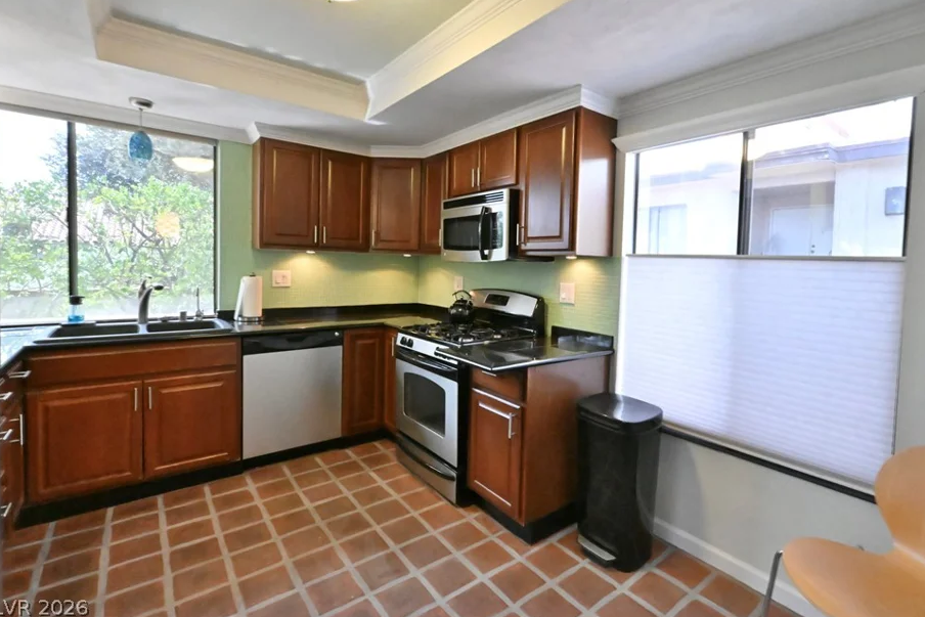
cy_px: 274
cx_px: 511
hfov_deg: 91.1
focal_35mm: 18
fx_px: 451
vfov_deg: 68.5
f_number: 22
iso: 32000
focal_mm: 15.5
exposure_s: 1/60
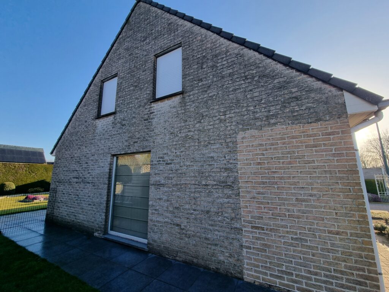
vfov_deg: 89.9
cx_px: 194
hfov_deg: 106.2
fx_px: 146
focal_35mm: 13
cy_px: 146
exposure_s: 1/662
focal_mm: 2.2
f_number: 2.2
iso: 50
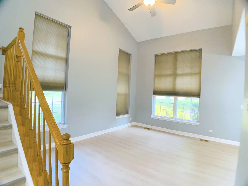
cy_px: 93
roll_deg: -2.3
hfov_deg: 67.3
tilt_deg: -1.9
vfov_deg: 53.1
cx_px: 124
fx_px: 186
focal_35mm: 26
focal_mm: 4.25
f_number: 1.8
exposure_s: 1/60
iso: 250
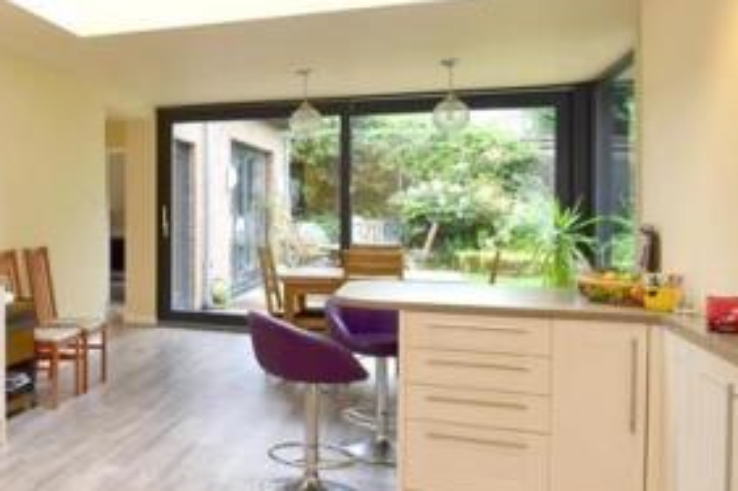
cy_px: 211
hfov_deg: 47.2
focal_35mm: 35
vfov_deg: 37.7
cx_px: 34
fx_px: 717
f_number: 11
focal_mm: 10
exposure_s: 1/20
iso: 200
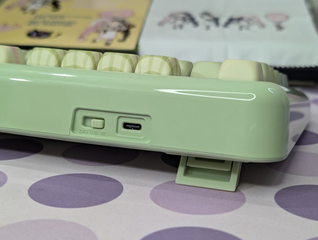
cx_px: 159
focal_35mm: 49
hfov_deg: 38.9
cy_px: 120
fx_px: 451
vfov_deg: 29.7
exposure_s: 1/99.3
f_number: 1.68
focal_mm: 6.9
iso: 375
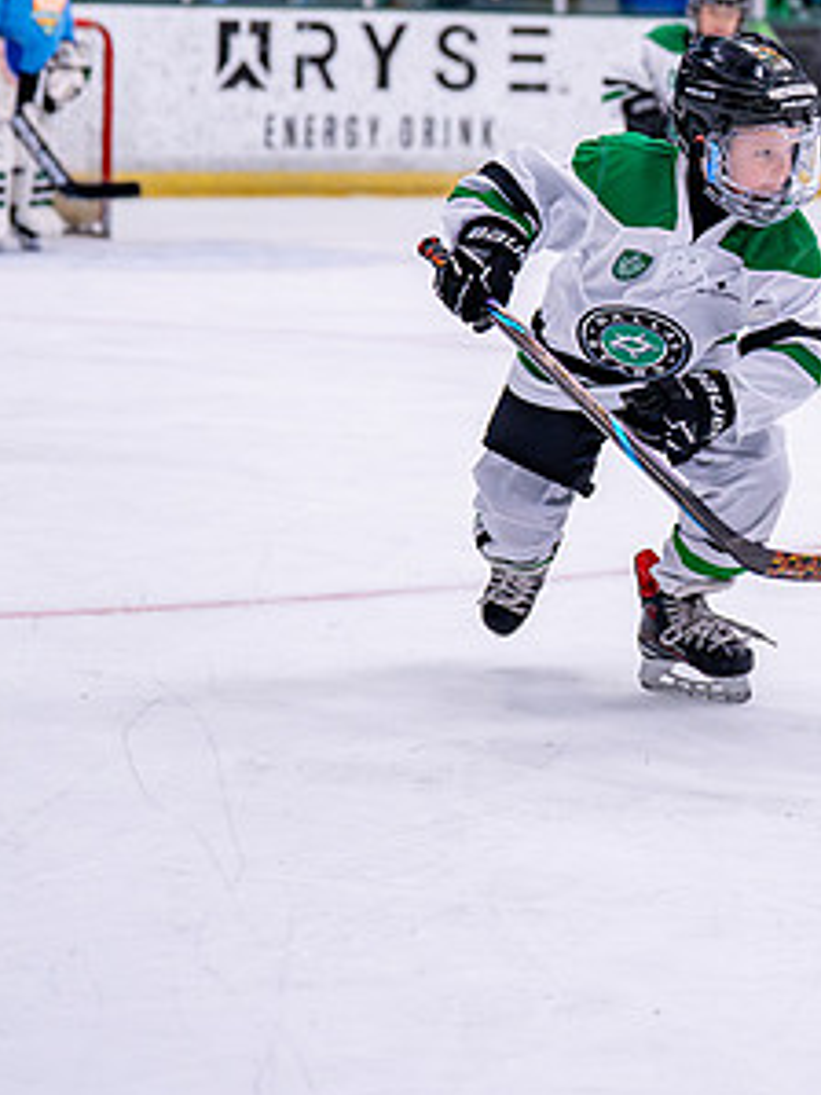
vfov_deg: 12.4
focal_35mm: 159
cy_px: 287
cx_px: 822
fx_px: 5032
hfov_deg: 9.3
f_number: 2.8
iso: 2500
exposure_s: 1/1250
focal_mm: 70
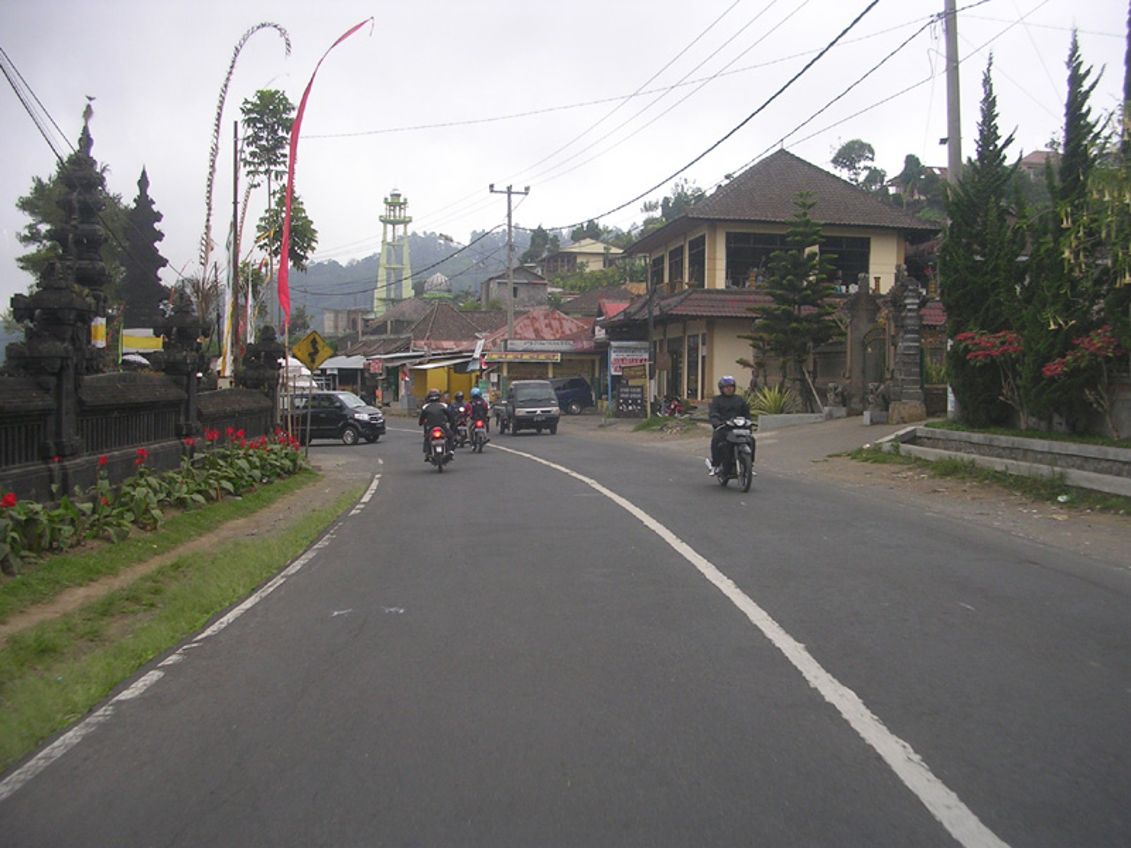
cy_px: 424
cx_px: 566
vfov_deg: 37.7
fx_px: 1242
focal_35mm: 38
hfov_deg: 49.0
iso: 50
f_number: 2.8
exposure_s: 1/263
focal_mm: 5.8
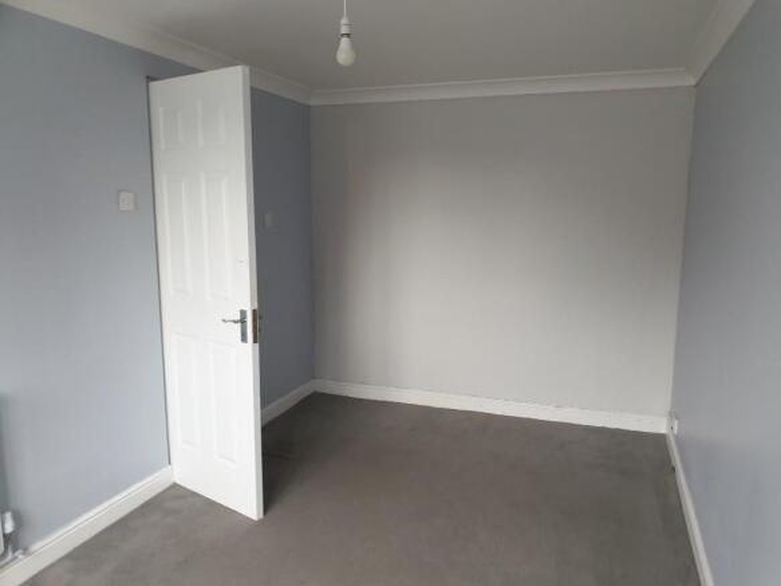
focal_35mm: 26
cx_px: 390
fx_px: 586
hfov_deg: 67.3
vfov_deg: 53.0
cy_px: 293
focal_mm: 4.3
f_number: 2.4
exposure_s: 1/60
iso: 320
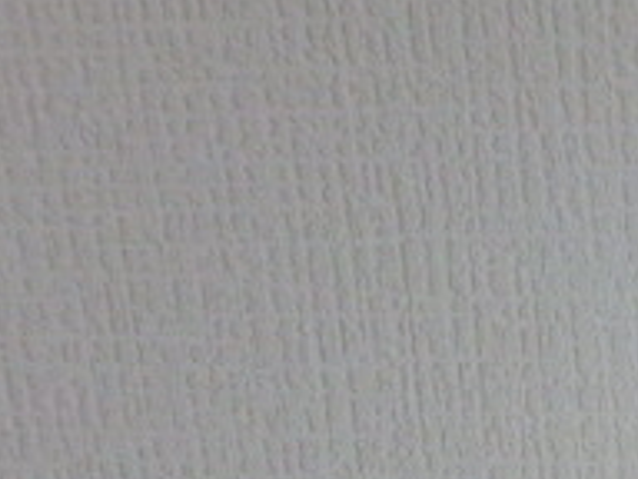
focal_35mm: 70
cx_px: 1037
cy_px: 709
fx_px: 1290
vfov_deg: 18.7
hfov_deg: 21.6
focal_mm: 3.7
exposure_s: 1/30
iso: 500
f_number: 3.5
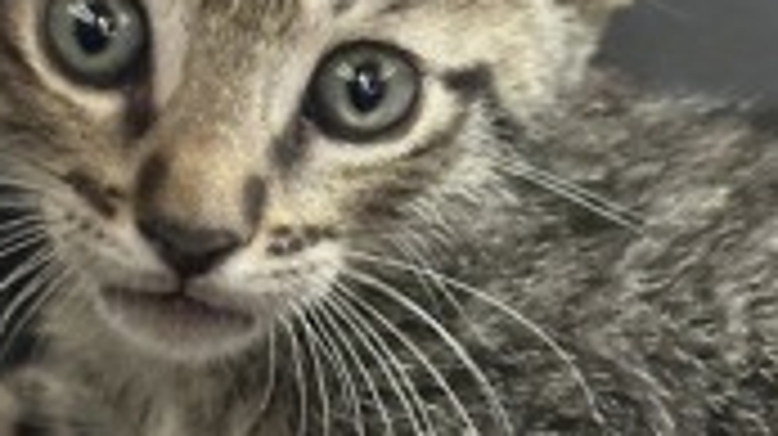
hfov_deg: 16.8
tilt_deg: -15.7
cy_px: 418
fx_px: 2618
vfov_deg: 9.5
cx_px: 218
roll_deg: -0.3
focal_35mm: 127
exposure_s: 1/20
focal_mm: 6.86
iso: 640
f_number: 1.78
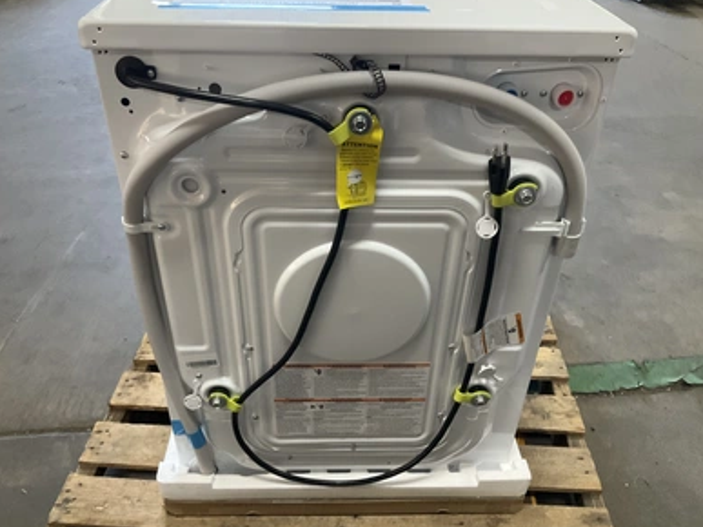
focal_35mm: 30
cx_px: 347
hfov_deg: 60.0
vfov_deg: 46.8
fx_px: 609
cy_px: 260
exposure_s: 1/60
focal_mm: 3
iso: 200
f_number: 1.8
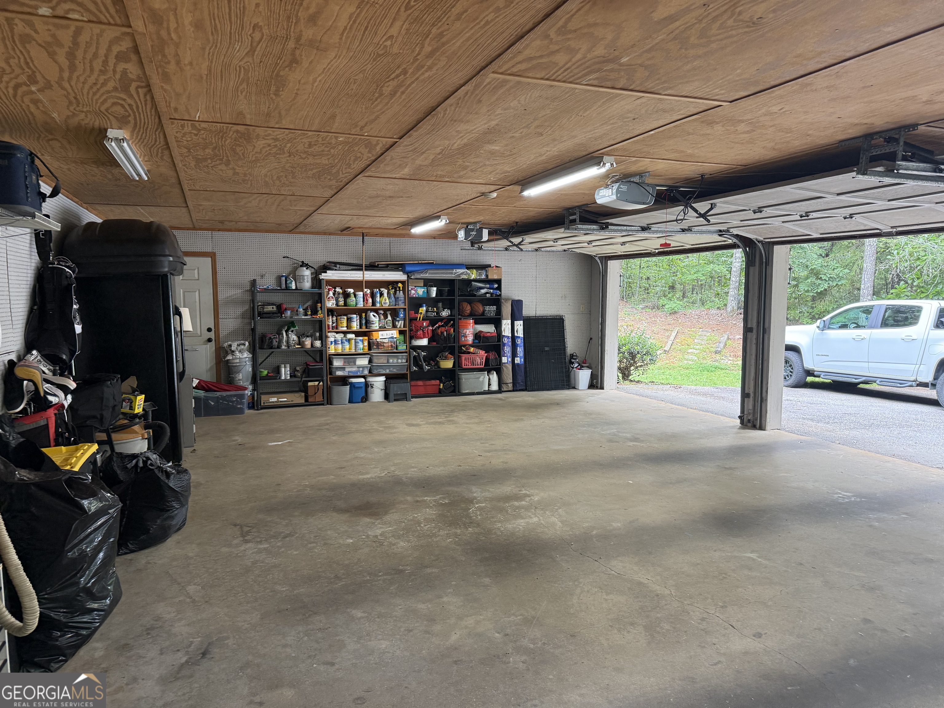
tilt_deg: -4.2
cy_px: 354
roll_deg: +0.4
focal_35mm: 24
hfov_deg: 71.6
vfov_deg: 56.8
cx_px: 472
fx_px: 654
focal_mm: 6.76
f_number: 1.78
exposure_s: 1/120
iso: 250
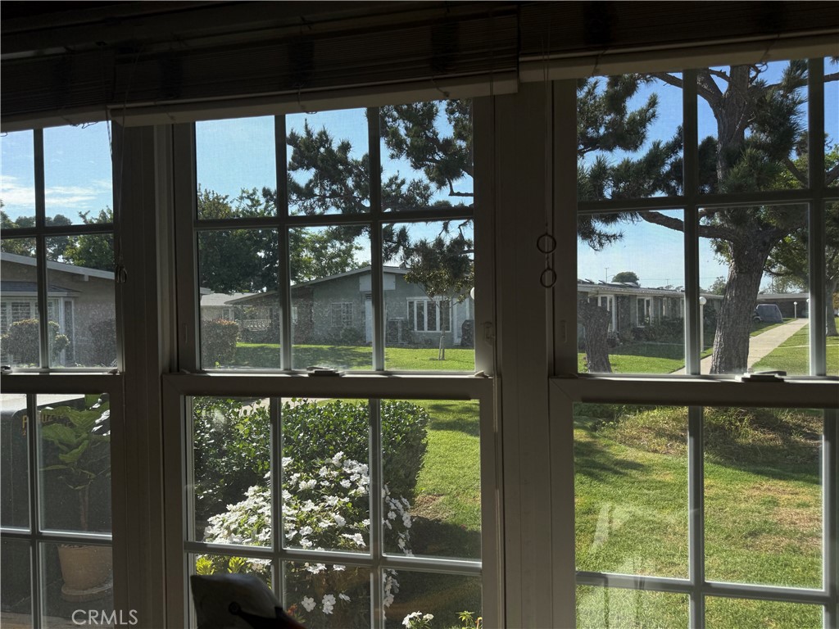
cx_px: 420
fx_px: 582
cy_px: 314
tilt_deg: -0.5
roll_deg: +1.0
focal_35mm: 24
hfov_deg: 71.6
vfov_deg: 56.8
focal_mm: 6.76
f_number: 1.78
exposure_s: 1/3759
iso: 80
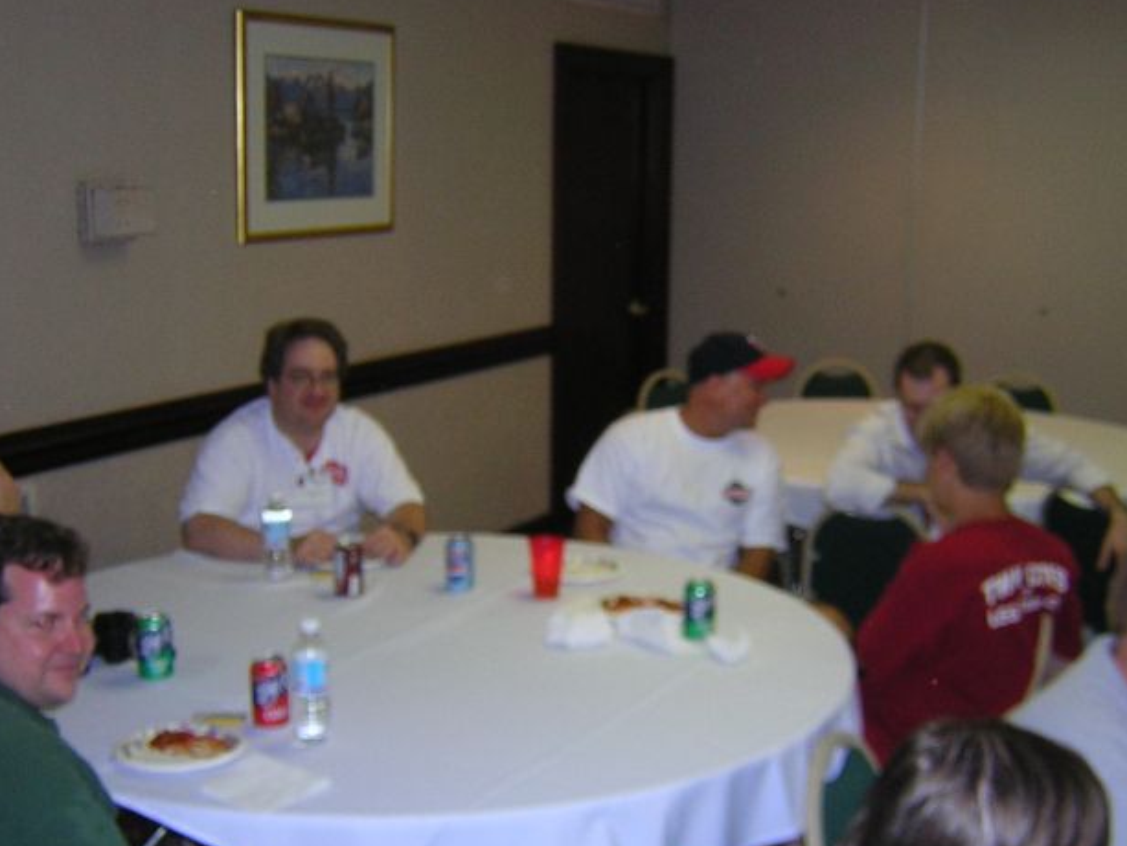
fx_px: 1530
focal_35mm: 47
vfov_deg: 30.9
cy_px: 417
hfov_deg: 40.4
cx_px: 572
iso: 205
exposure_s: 1/60.1
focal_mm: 4.7
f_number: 2.6
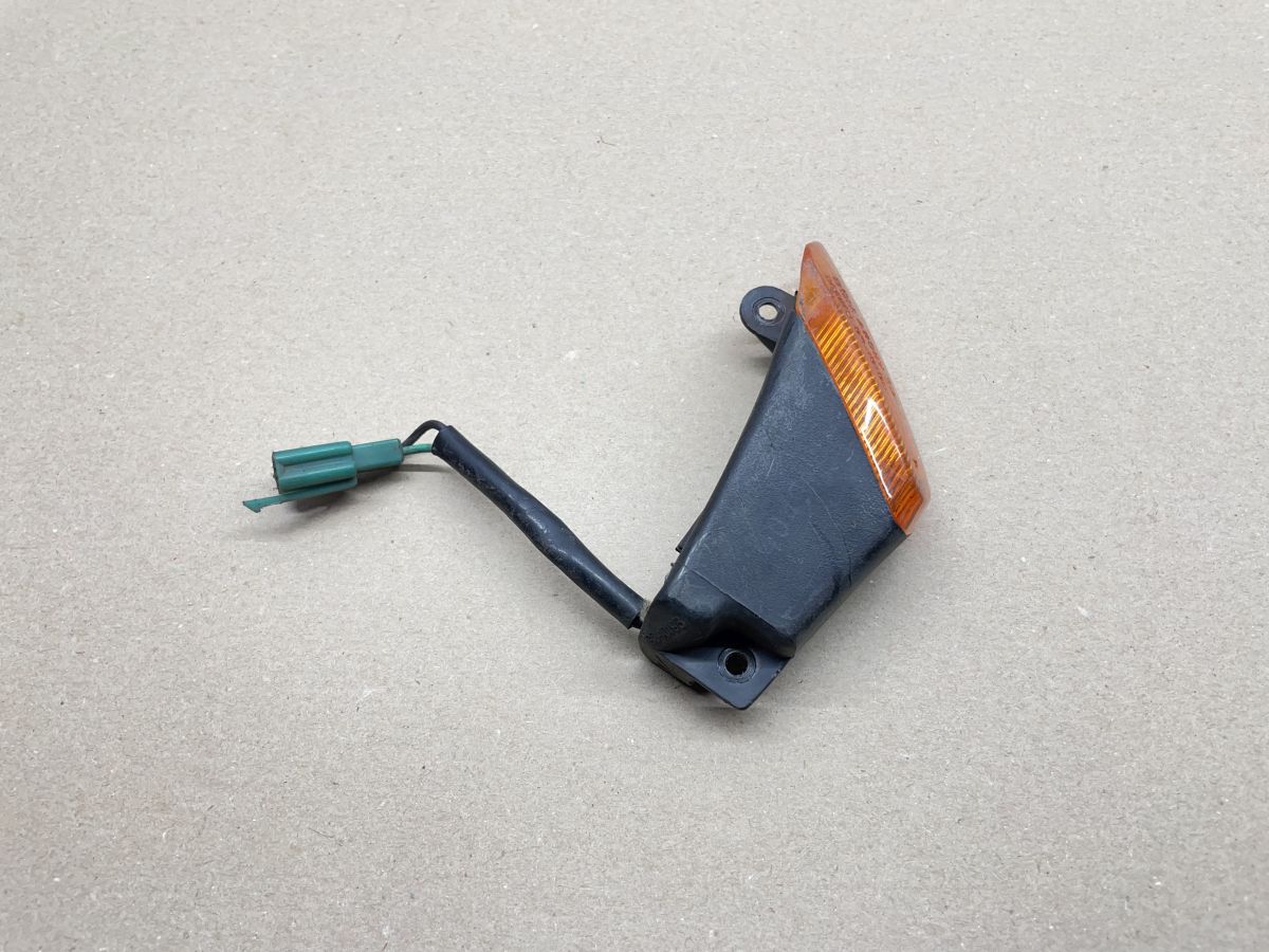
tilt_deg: -62.4
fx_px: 953
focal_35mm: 26
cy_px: 476
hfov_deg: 67.3
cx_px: 634
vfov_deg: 53.1
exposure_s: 1/100
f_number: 1.6
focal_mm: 4.2
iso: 64
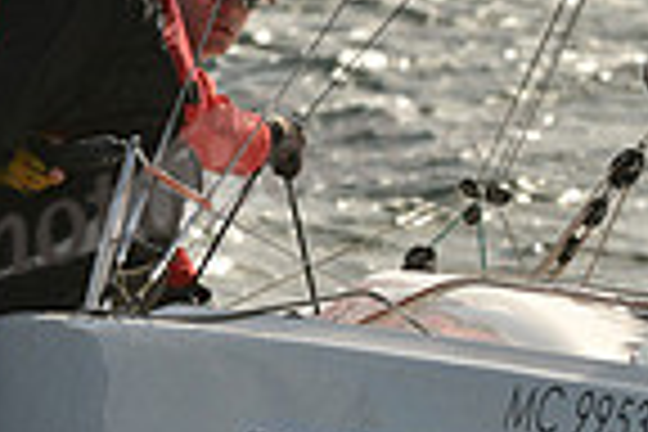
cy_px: 353
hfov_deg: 2.6
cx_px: 774
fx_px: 14453
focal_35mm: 803
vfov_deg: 1.7
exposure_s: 1/1000
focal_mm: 200
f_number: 10
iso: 320
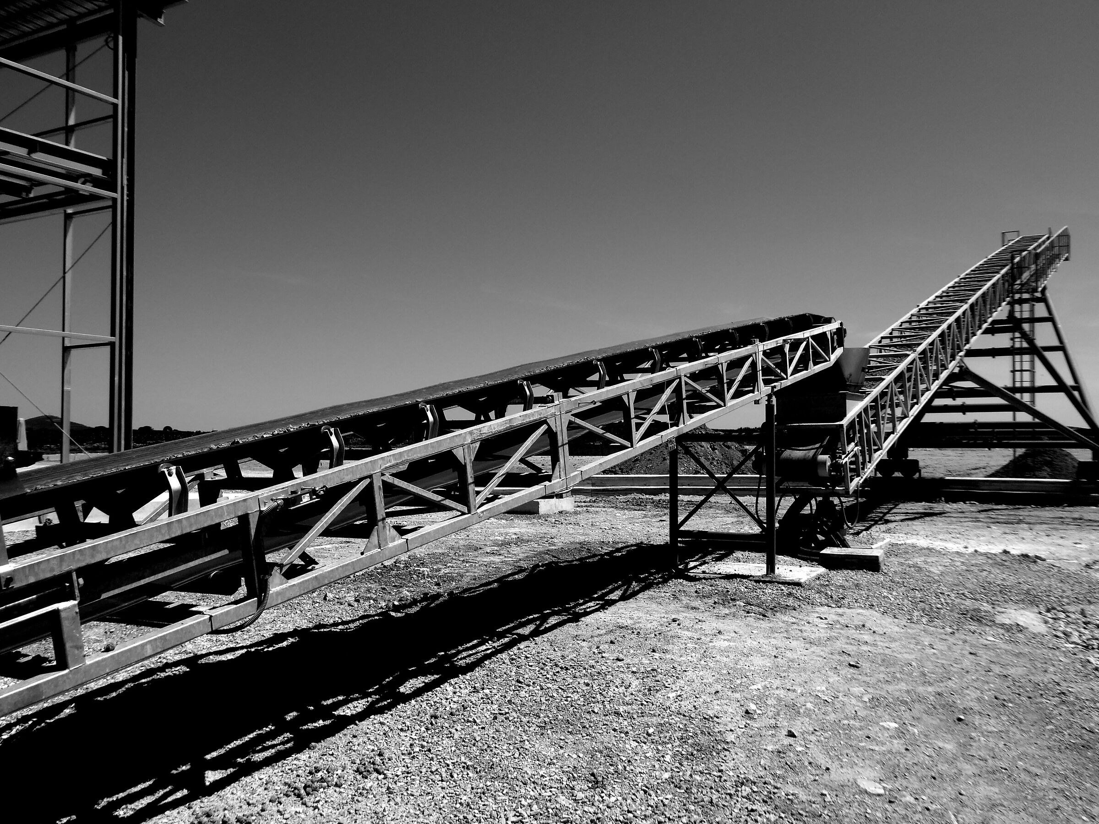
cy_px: 412
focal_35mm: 28
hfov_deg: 63.4
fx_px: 889
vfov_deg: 49.7
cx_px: 550
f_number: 3.5
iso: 100
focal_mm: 5
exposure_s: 1/1600
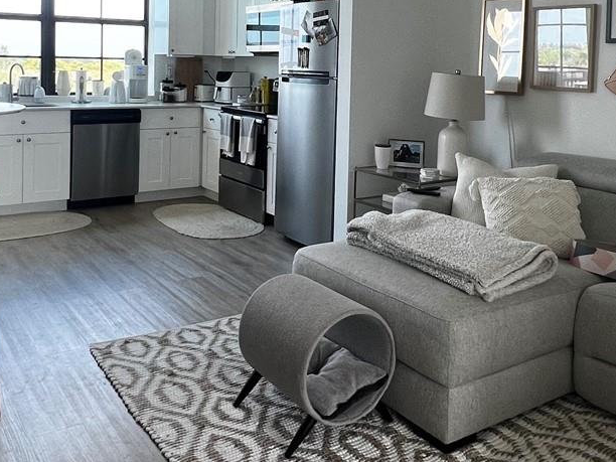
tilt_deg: -1.4
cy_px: 86
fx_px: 605
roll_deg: -0.4
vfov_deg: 39.9
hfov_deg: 53.9
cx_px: 277
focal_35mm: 34
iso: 80
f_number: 1.8
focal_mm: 1.57
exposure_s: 1/122
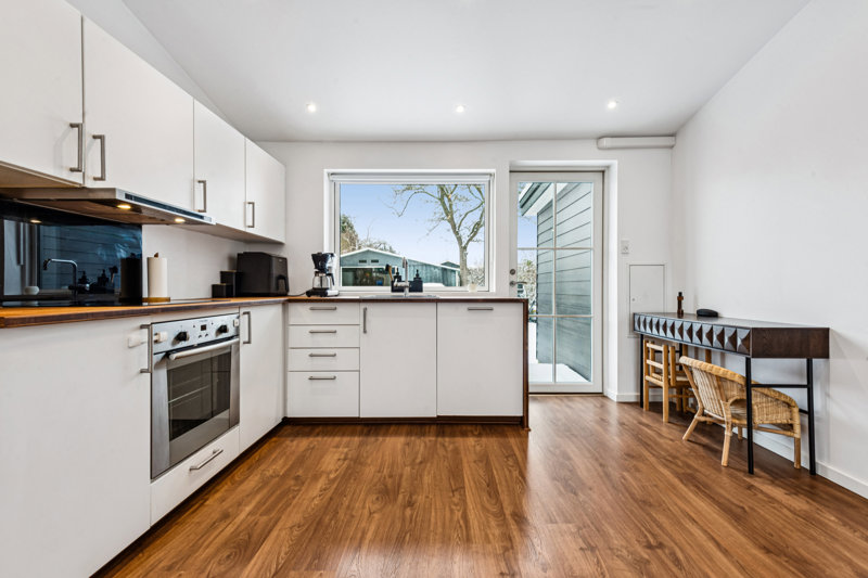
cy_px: 289
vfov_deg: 77.3
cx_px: 434
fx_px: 362
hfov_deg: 100.4
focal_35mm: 15
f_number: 10
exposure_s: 1/10
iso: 200
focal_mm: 15
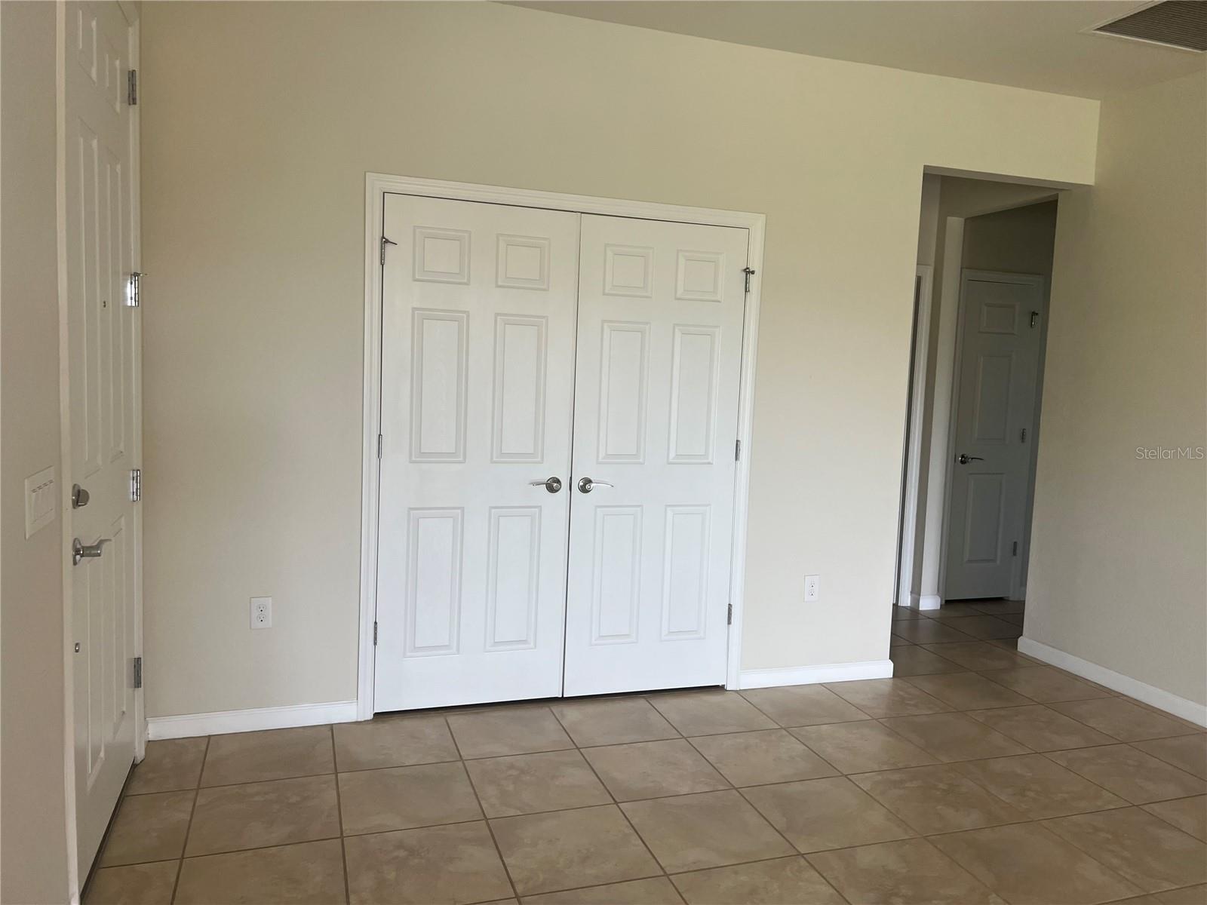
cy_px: 452
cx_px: 604
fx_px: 907
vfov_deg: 53.1
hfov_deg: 67.3
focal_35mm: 26
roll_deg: -1.7
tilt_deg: -3.6
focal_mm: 5.7
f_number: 1.5
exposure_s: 1/121
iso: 125
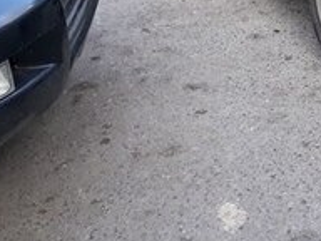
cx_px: 453
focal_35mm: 93
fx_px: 862
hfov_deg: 19.0
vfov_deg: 14.9
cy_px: -106
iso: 40
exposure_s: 1/100
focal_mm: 3.71
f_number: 1.7
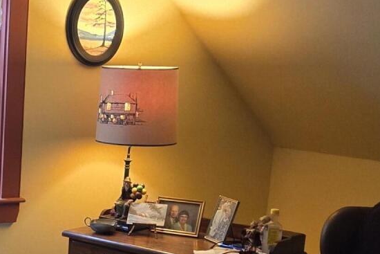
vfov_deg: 15.4
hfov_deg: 22.2
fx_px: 919
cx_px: -26
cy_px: 259
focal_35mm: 87
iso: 500
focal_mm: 5.4
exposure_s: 1/120
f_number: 1.8
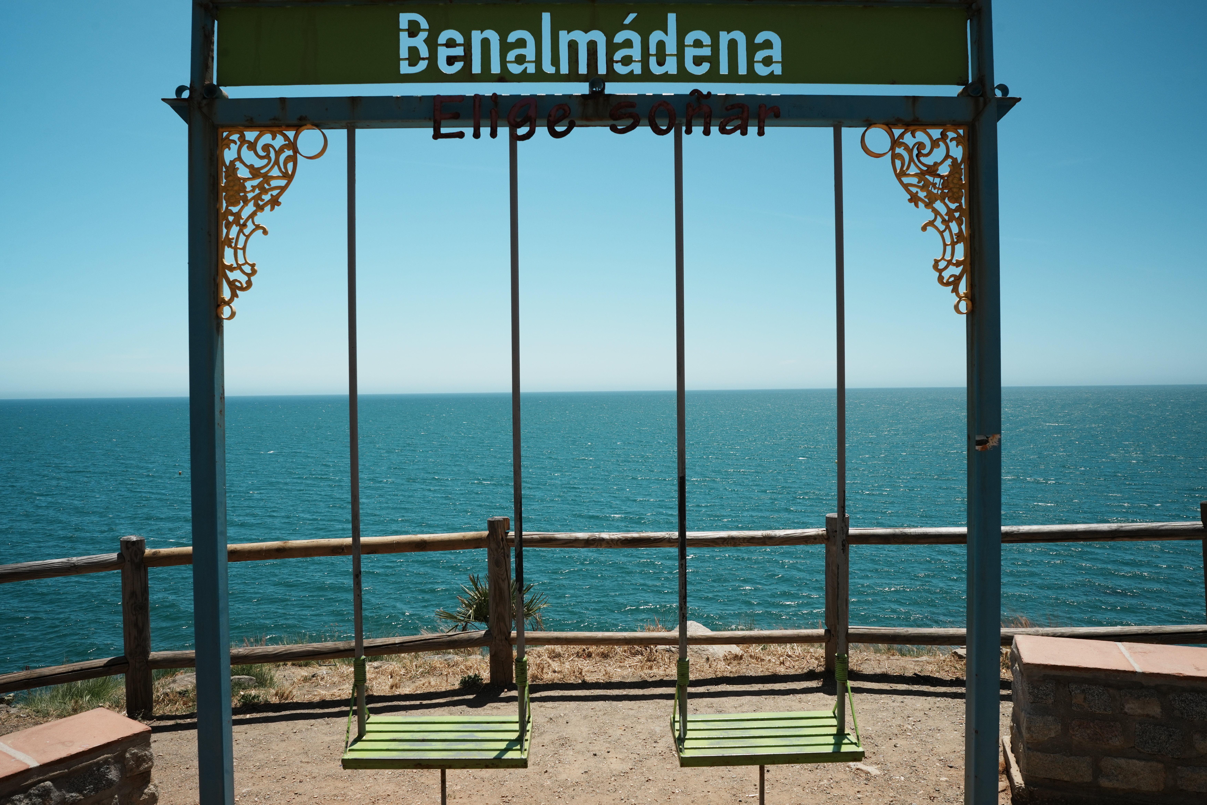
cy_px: 402
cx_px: 604
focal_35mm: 26
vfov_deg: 49.6
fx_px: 872
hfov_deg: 69.4
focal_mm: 26
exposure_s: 1/500
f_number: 10
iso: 320
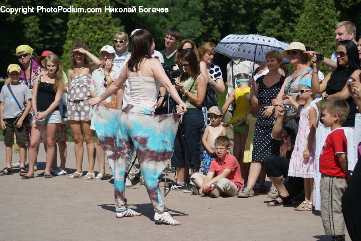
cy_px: 120
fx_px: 1280
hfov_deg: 16.1
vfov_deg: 10.8
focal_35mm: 128
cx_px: 180
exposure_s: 1/320
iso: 100
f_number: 4.5
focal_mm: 85
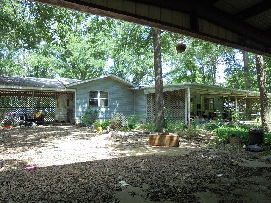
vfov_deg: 53.1
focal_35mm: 26
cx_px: 136
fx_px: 204
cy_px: 102
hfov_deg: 67.3
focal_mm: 4.6
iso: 100
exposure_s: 1/100
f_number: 3.5
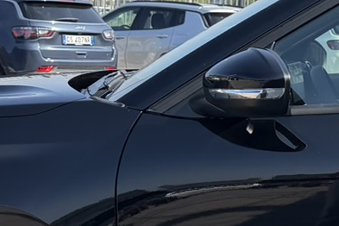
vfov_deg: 10.5
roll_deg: -4.0
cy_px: 109
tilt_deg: -4.3
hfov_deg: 14.9
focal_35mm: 130
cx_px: 466
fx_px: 1224
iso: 80
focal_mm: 6.76
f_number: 1.78
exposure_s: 1/3021
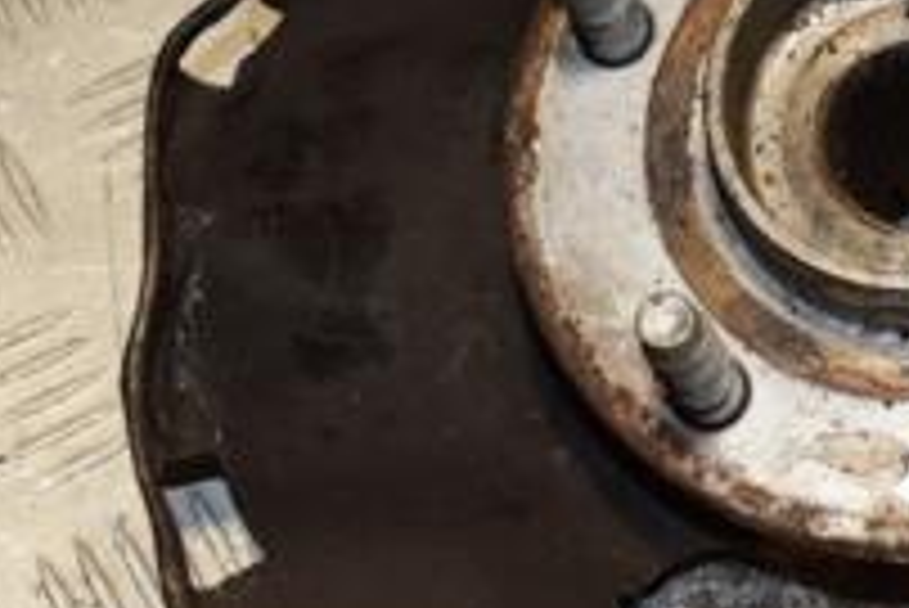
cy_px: 203
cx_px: 954
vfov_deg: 12.3
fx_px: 2817
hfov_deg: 17.8
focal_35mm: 111
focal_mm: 25
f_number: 7.1
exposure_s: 1/200
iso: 800
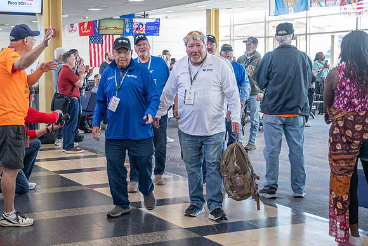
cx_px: 134
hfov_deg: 29.8
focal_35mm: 67
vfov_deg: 20.2
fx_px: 689
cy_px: 108
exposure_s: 1/125
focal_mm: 30
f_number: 3.2
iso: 900
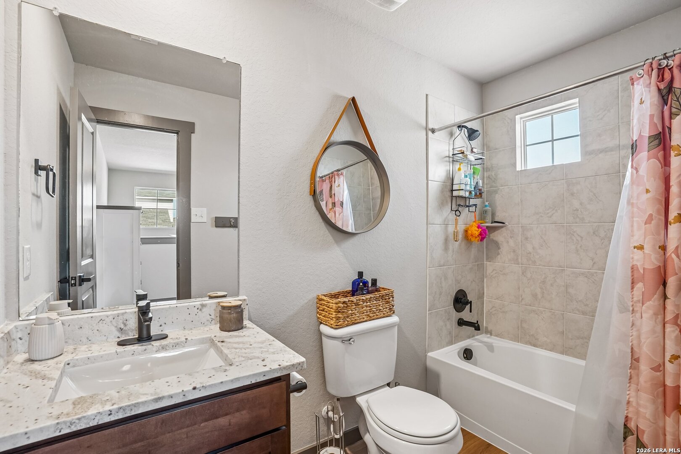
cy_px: 227
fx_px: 303
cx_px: 340
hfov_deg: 96.7
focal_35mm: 16
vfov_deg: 73.7
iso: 400
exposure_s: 1/13
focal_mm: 16
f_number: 8
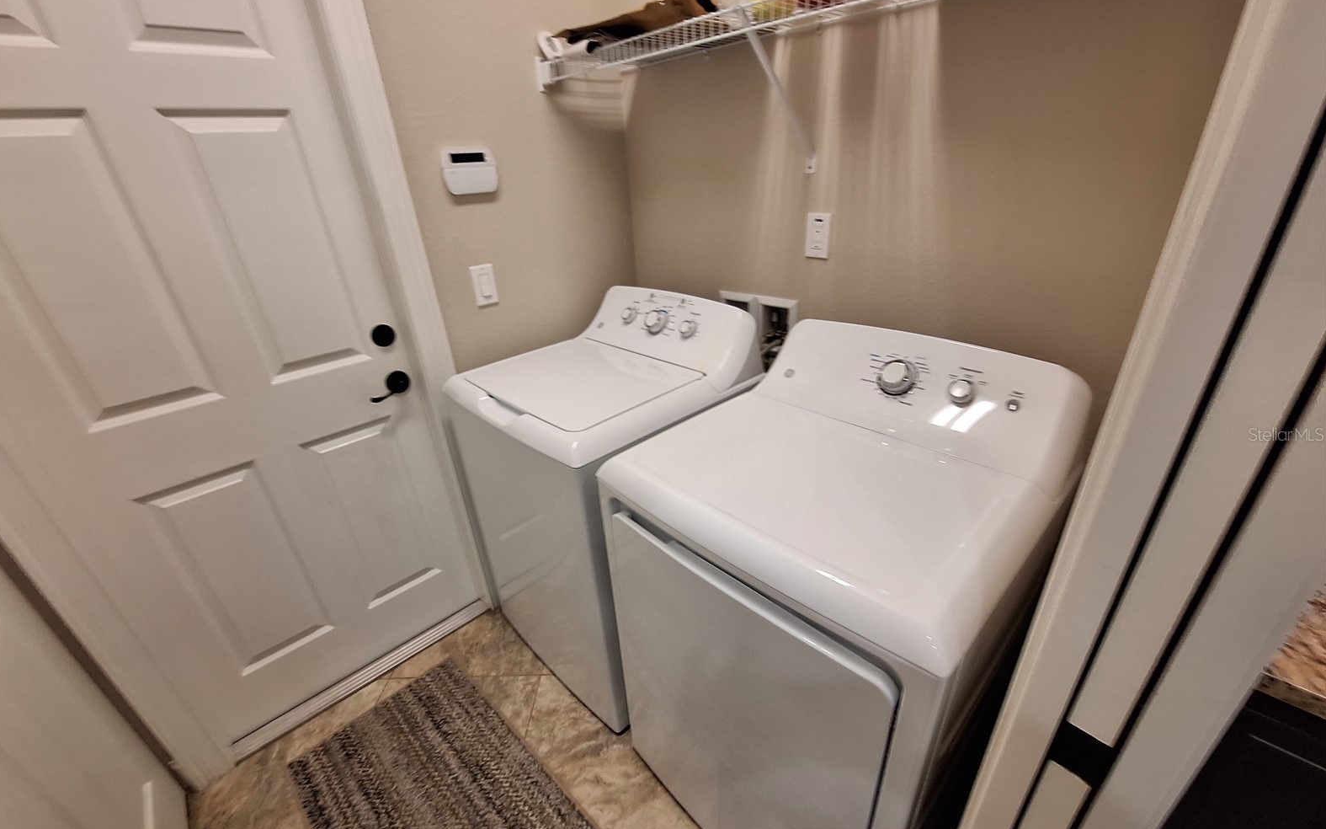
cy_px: 434
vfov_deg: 78.6
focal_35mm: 14
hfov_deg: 105.3
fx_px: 506
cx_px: 654
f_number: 2.2
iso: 100
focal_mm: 1.74
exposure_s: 1/40
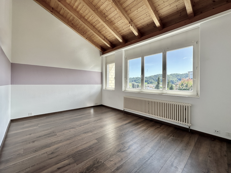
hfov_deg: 102.1
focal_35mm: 14
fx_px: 93
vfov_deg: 85.7
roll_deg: +1.3
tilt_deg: -1.7
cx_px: 116
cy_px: 86
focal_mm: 2.22
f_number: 2.2
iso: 40
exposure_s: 1/254
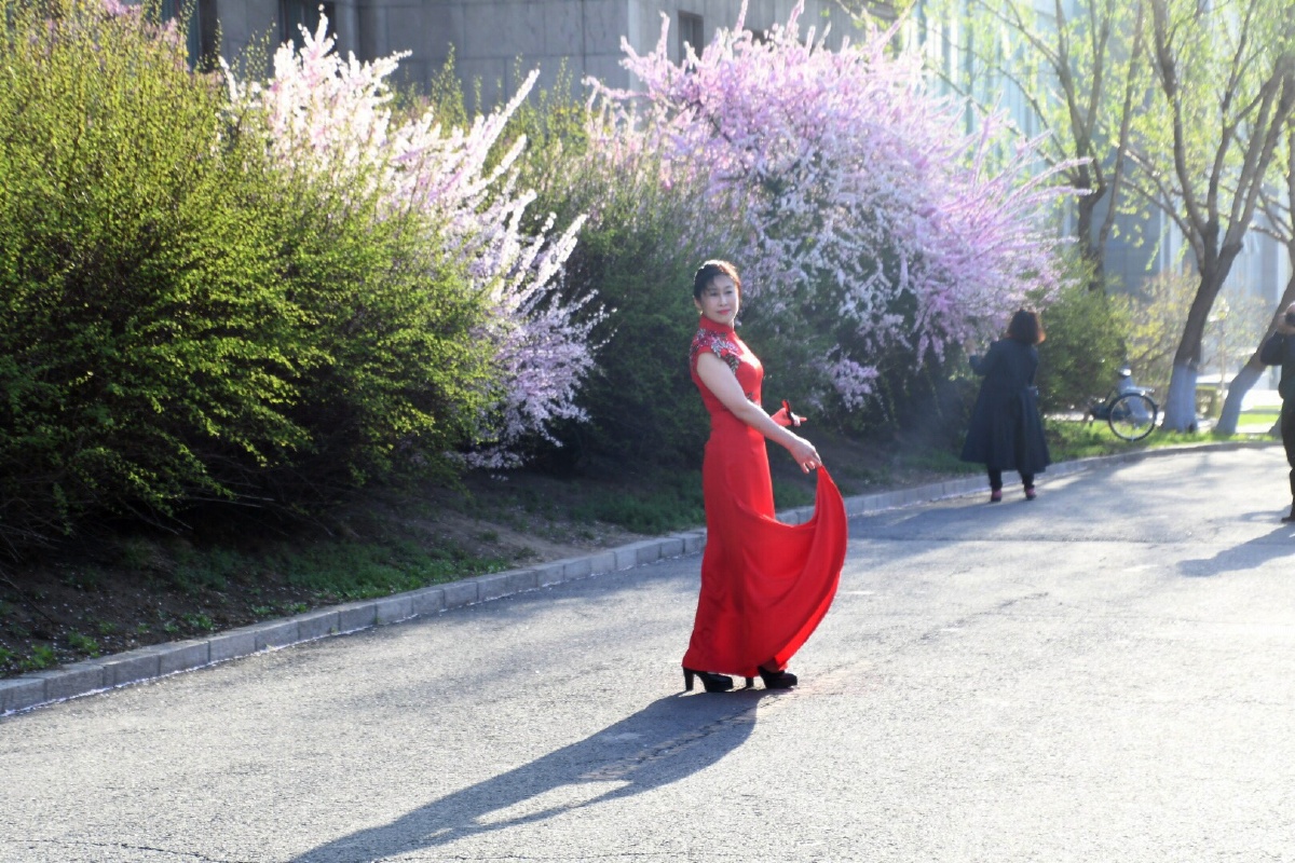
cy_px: 432
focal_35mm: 93
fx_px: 3345
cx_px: 648
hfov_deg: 21.9
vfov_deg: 14.7
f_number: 5
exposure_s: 1/160
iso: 200
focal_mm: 62
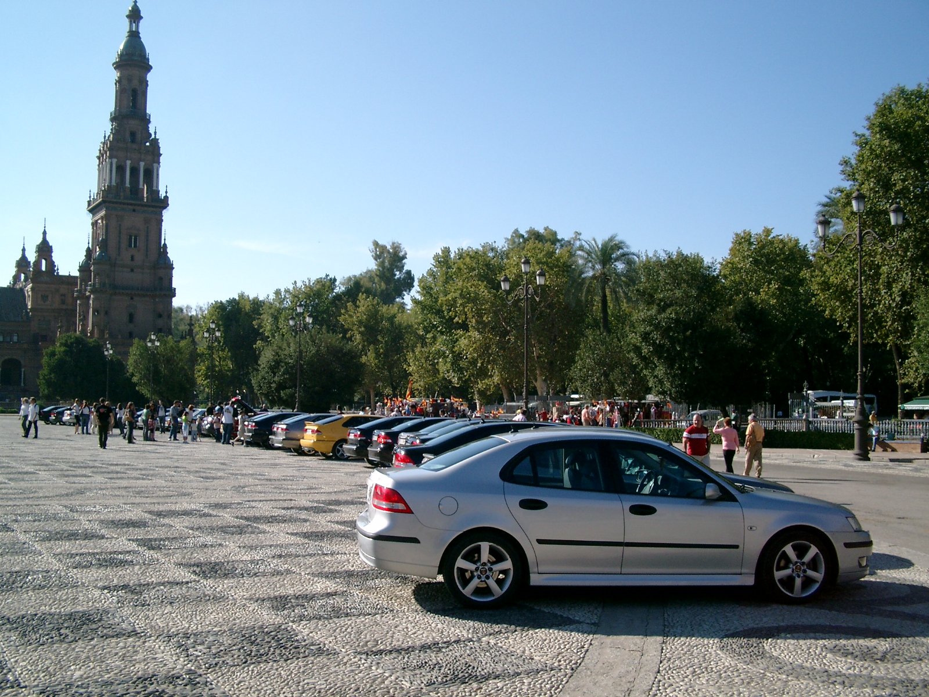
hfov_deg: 50.1
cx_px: 464
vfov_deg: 38.7
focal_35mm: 37
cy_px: 348
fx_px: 993
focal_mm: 7.6
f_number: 5
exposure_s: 1/640
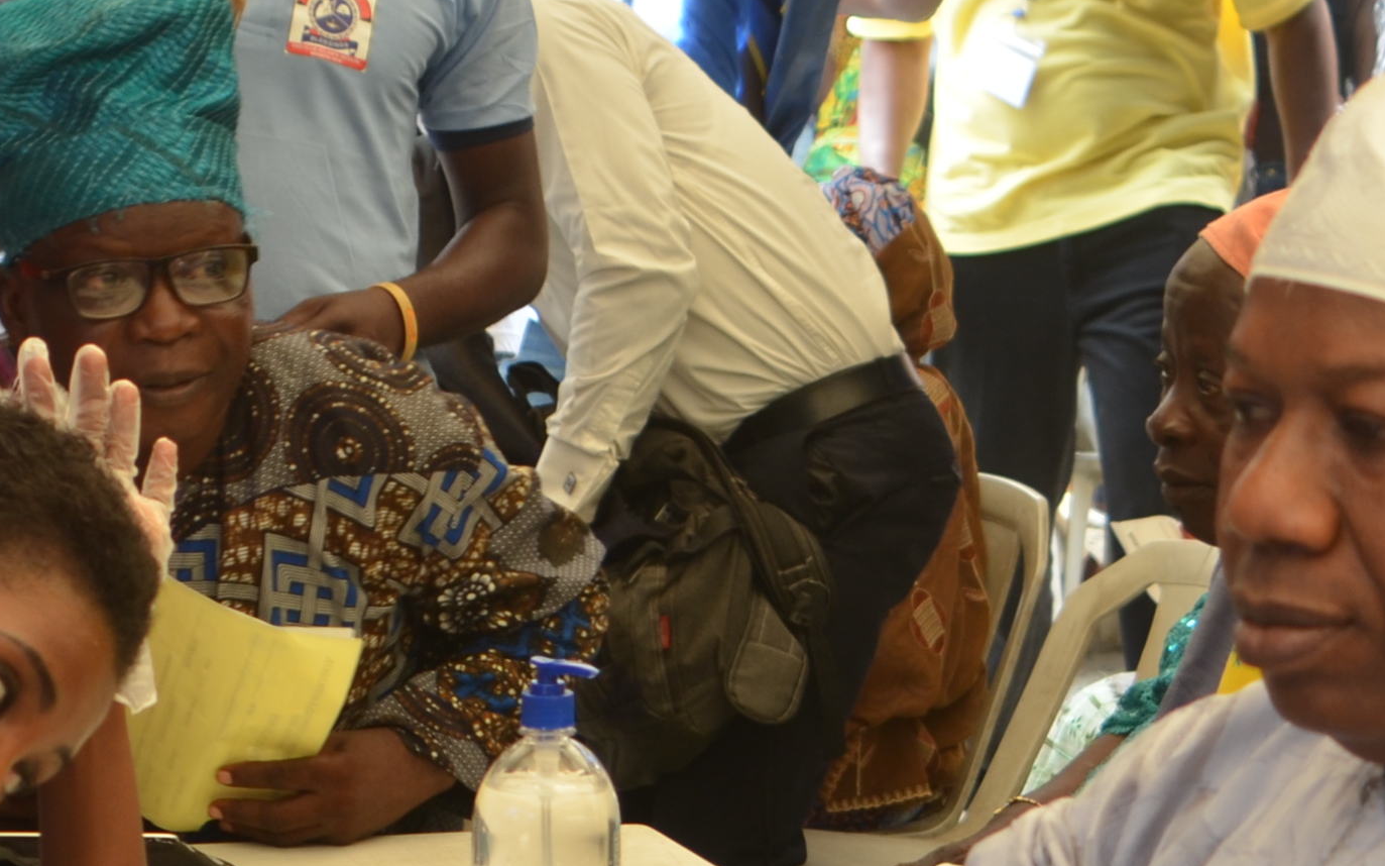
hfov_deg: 18.1
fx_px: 4341
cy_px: 974
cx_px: 460
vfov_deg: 11.2
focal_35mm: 115
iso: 220
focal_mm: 28
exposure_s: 1/125
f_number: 5.6
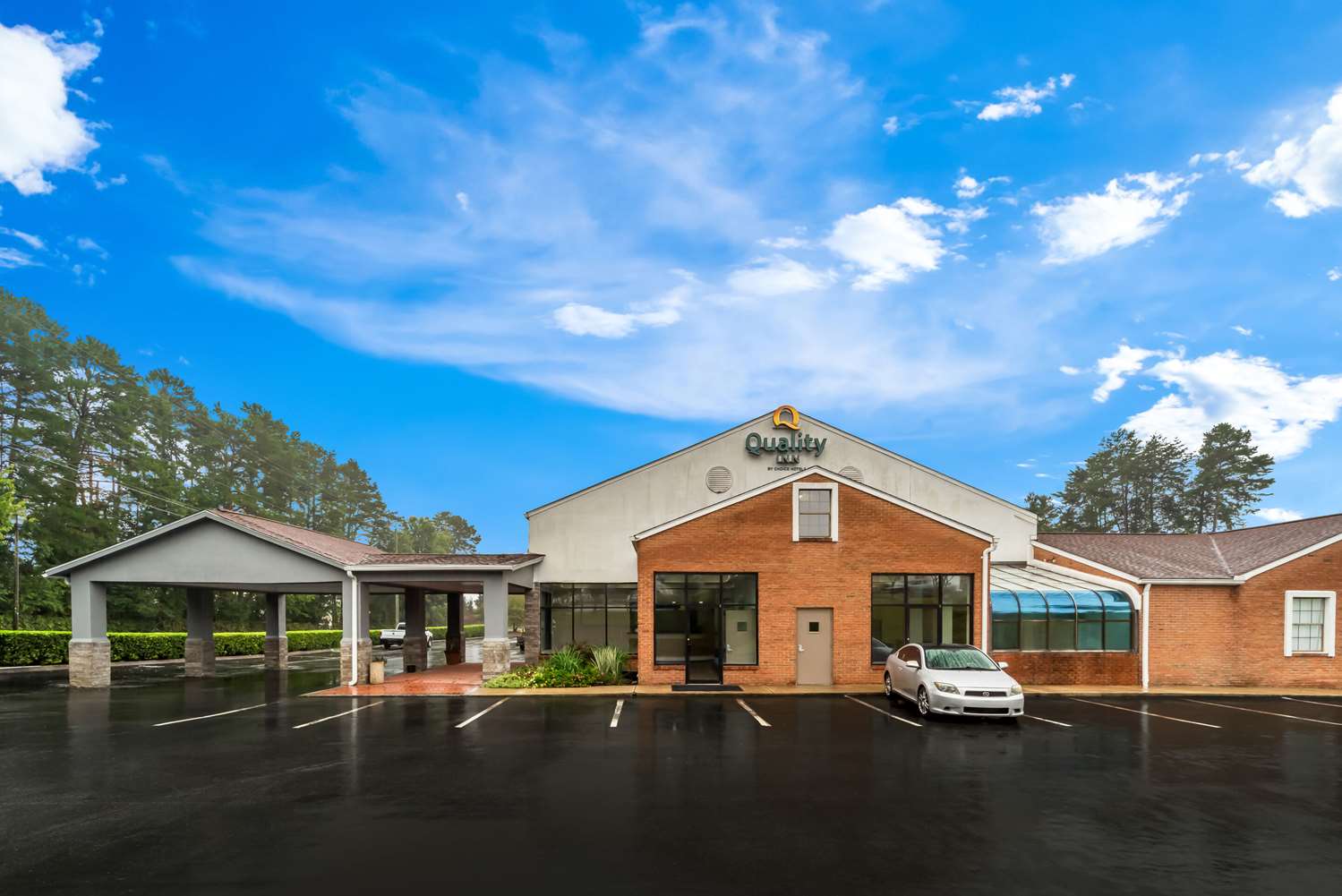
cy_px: 448
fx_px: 597
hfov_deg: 96.7
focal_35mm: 16
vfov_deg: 73.8
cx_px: 671
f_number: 16
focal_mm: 16
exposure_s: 1/10
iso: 400
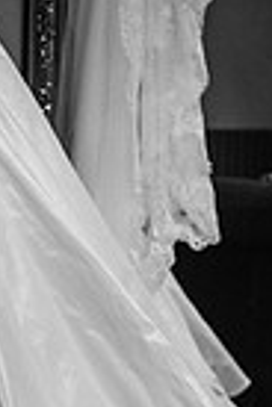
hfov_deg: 11.9
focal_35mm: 114
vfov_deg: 17.9
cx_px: 0
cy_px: 251
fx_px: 1292
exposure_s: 1/250
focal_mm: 35
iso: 180
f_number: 2.8
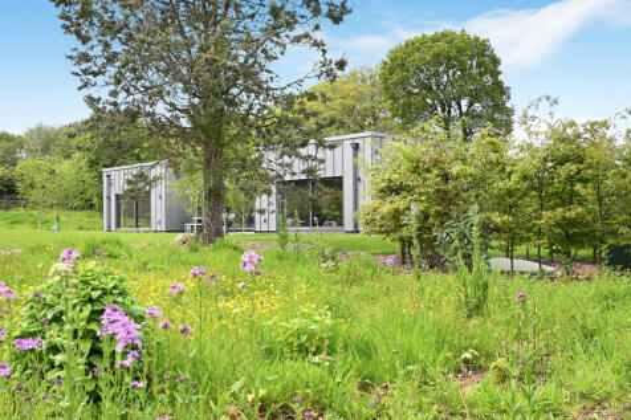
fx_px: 631
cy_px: 210
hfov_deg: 53.1
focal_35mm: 36
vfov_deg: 36.8
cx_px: 316
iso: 100
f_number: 4.5
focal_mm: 24
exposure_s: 1/1600
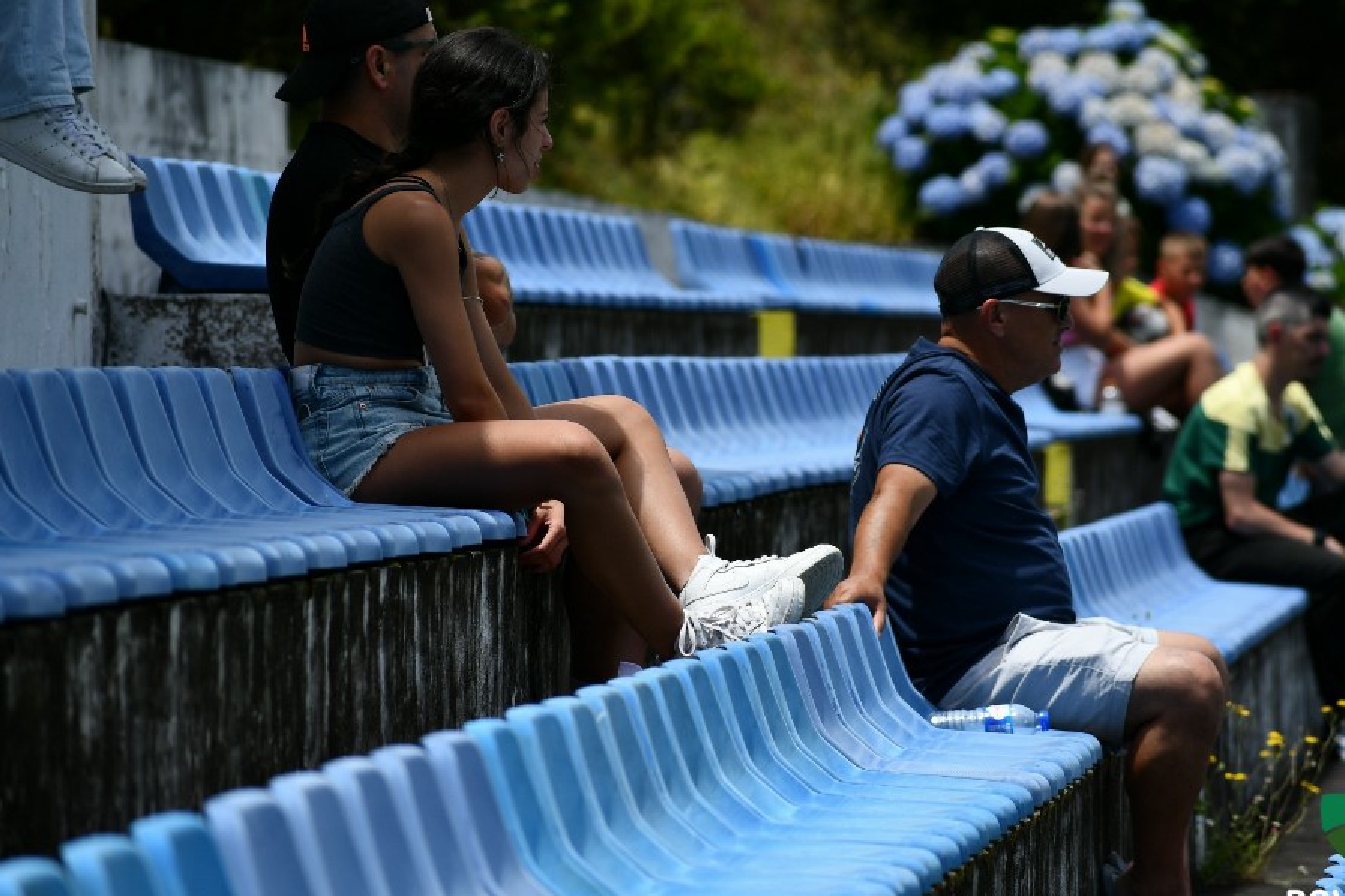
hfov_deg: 5.7
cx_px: 734
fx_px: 13447
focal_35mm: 360
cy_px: 455
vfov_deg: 3.8
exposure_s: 1/1250
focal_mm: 210
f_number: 6.3
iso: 200
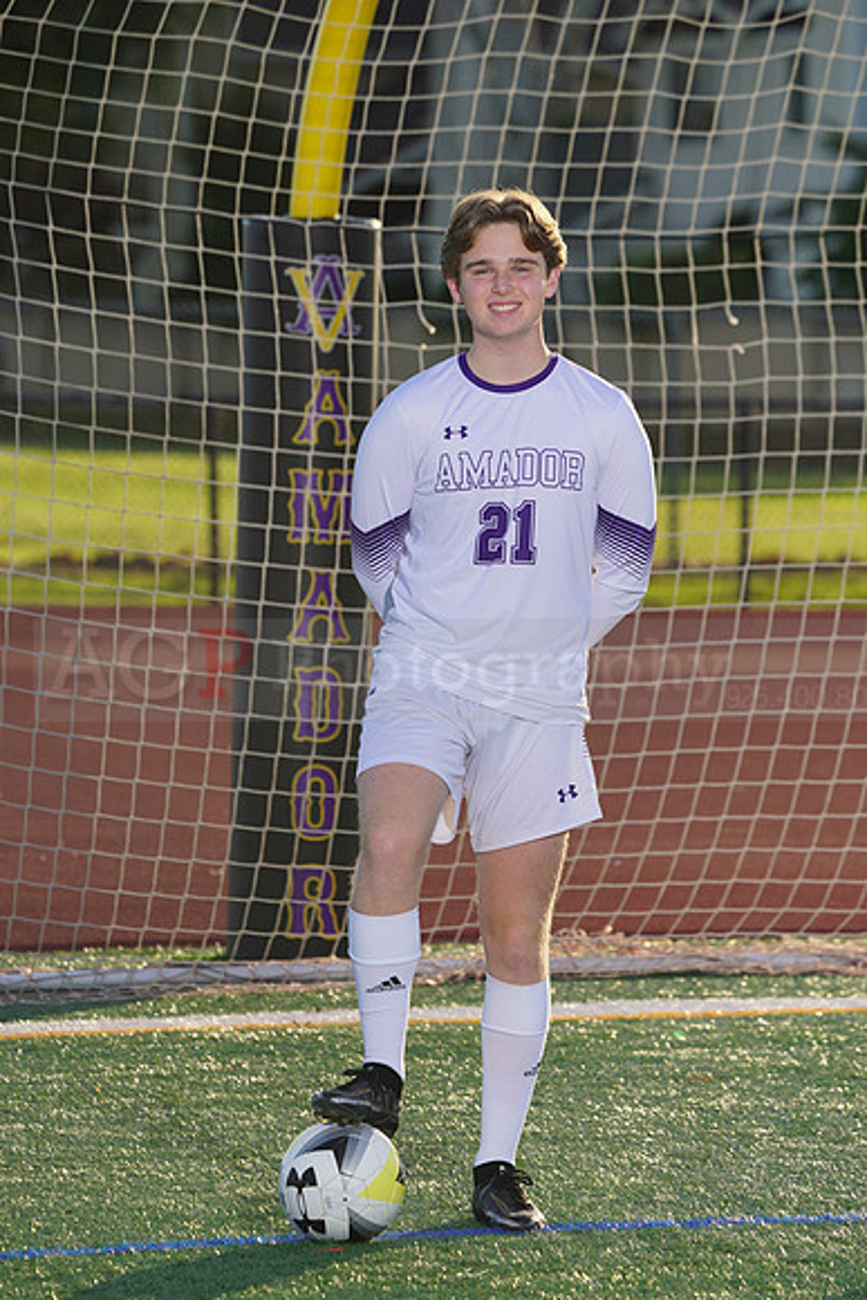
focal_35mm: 274
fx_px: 9892
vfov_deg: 7.5
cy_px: 650
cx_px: 434
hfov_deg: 5.0
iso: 100
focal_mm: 274
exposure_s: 1/200
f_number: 8
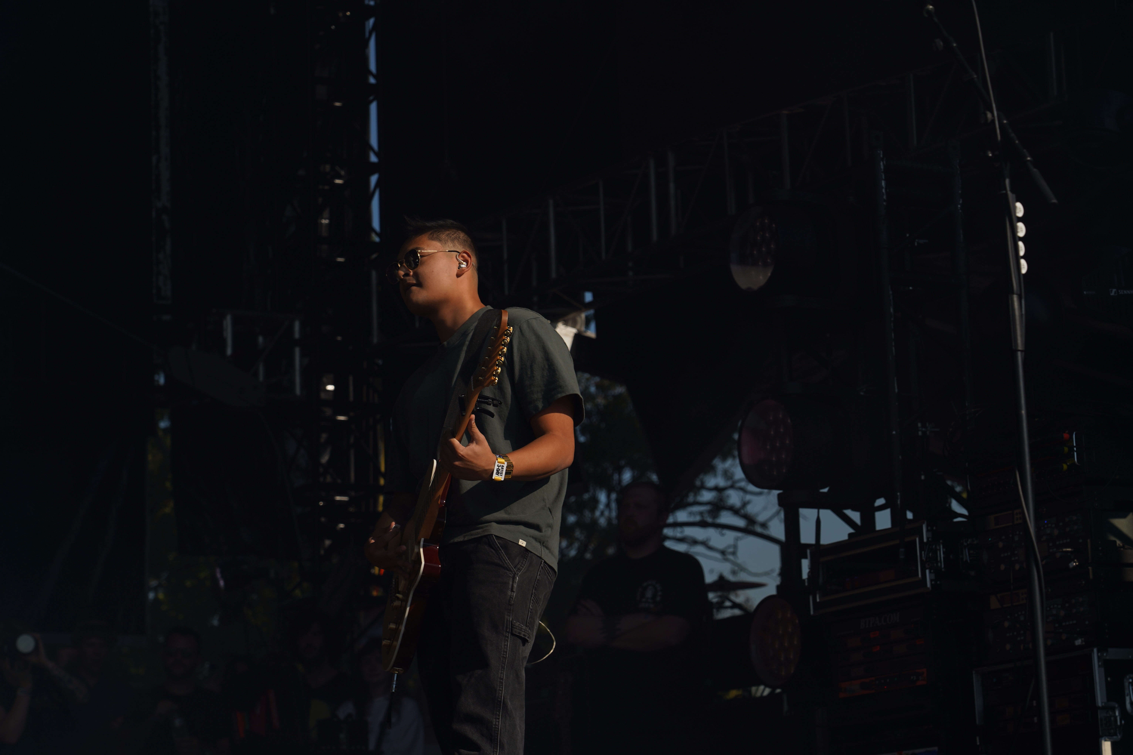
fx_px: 3304
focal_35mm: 105
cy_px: 378
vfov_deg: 13.0
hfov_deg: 19.5
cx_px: 566
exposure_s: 1/640
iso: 100
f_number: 8
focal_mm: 105
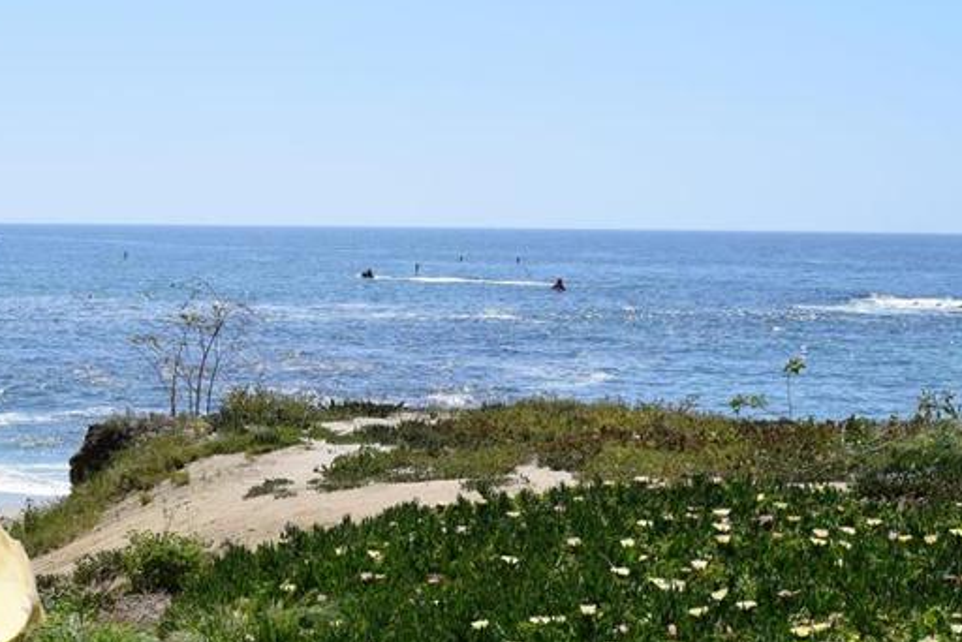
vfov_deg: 20.6
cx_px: 274
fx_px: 1765
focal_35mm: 66
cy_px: 361
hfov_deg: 30.1
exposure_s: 1/400
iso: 200
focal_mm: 22
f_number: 10
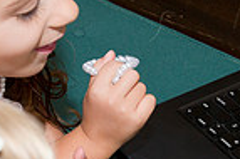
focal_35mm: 130
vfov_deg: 10.5
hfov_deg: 15.8
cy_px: 104
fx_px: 866
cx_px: 99
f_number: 5
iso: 800
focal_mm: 32
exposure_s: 1/100
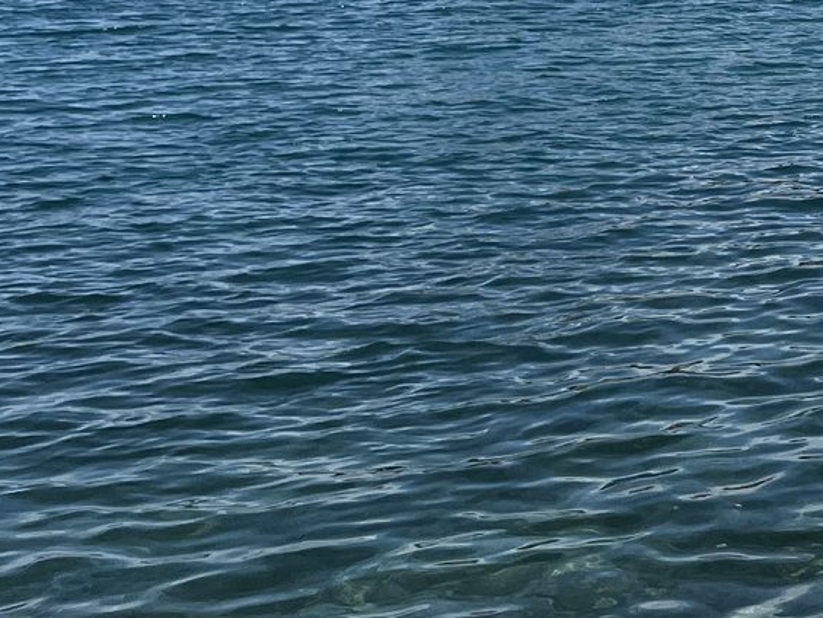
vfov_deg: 14.9
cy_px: -319
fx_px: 2188
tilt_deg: +6.6
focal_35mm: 92
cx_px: 1334
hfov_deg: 18.2
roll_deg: -0.6
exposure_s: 1/5076
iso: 50
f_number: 1.6
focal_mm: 5.1
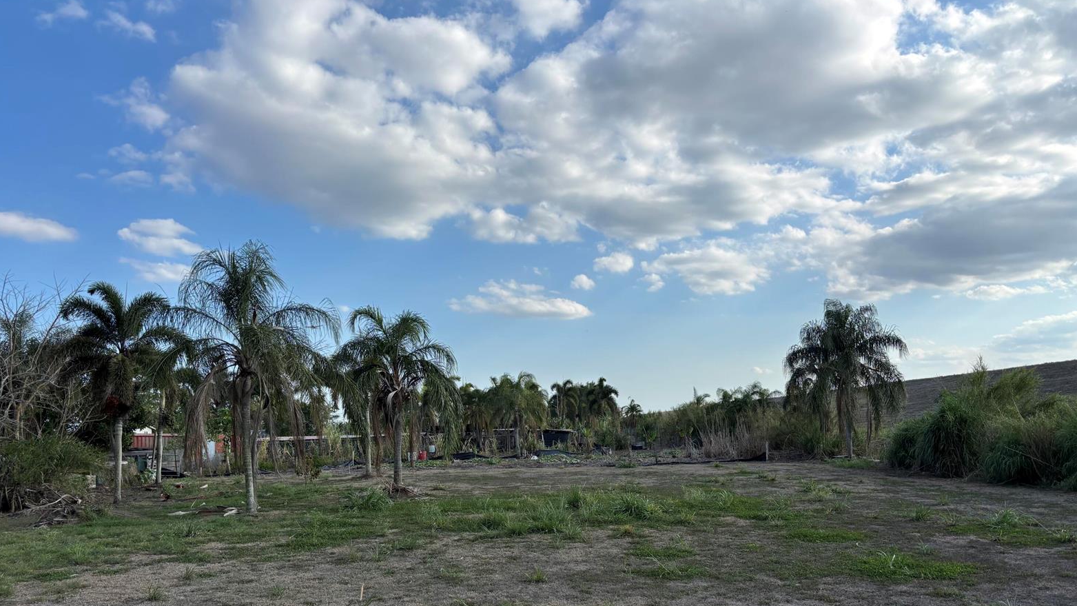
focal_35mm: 29
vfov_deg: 39.7
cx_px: 537
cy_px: 405
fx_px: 828
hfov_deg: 66.1
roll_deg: +2.4
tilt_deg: +1.0
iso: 50
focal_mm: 5.96
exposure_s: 1/3413
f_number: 1.6
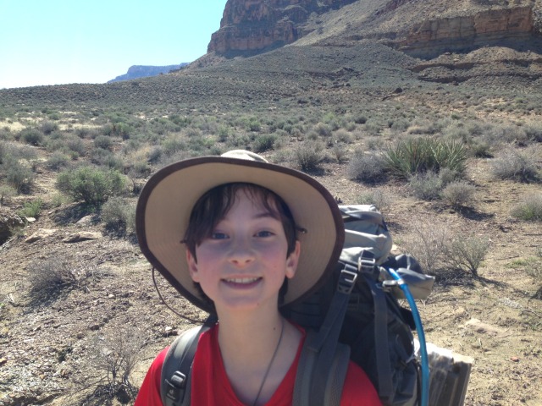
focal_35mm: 33
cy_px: 203
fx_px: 517
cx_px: 271
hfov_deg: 55.4
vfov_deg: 42.9
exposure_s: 1/847
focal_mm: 4.12
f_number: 2.4
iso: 50
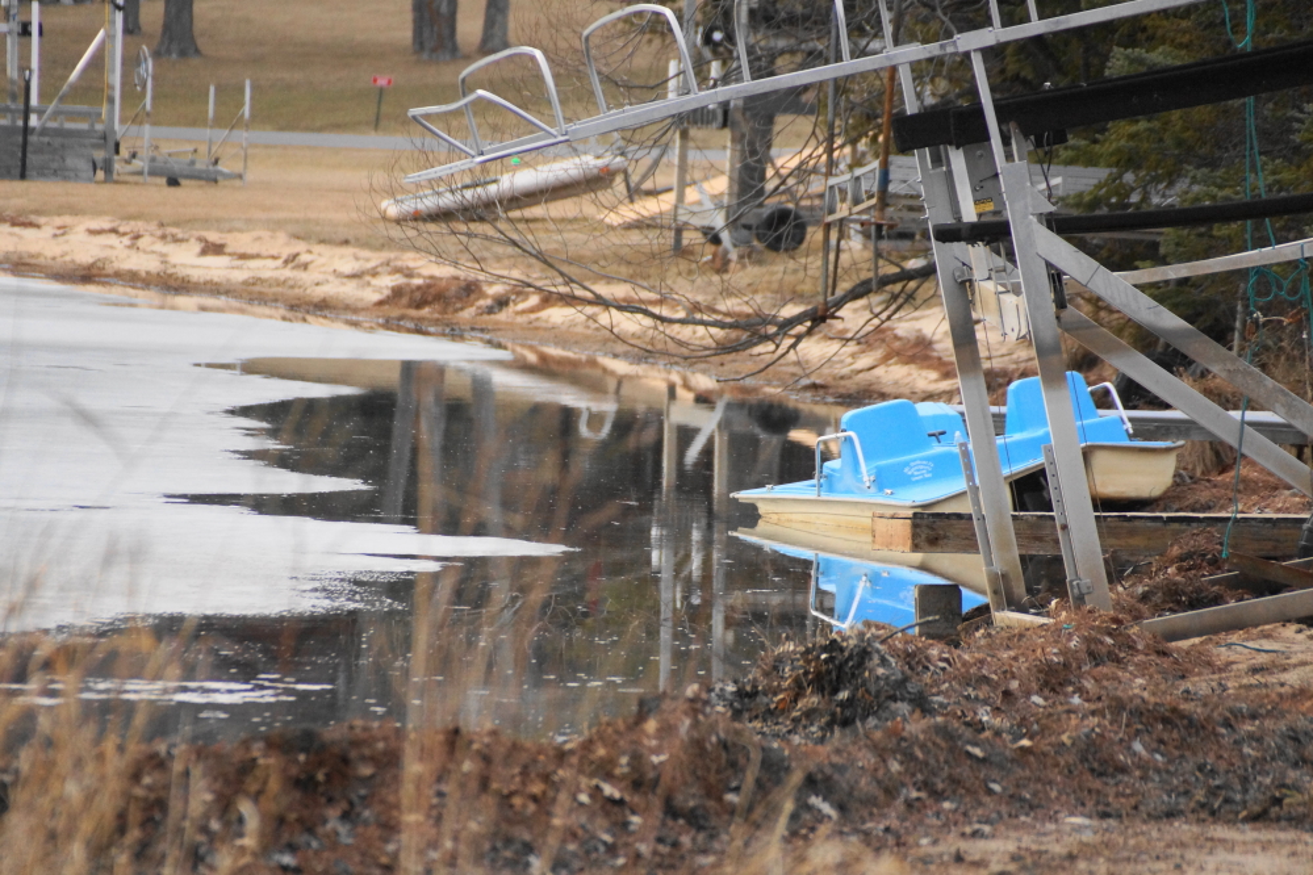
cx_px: 656
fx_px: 13676
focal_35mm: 375
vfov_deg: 3.7
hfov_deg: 5.5
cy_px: 438
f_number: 6.3
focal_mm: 250
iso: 1000
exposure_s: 1/400
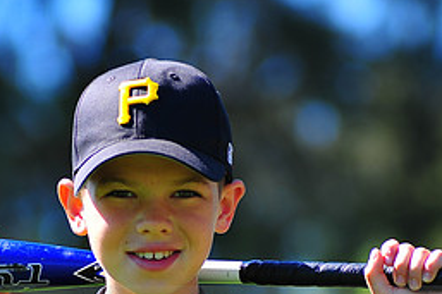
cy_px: 308
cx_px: 163
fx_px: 4981
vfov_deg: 3.4
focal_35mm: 406
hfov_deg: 5.1
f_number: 4
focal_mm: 180
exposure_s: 1/640
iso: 200
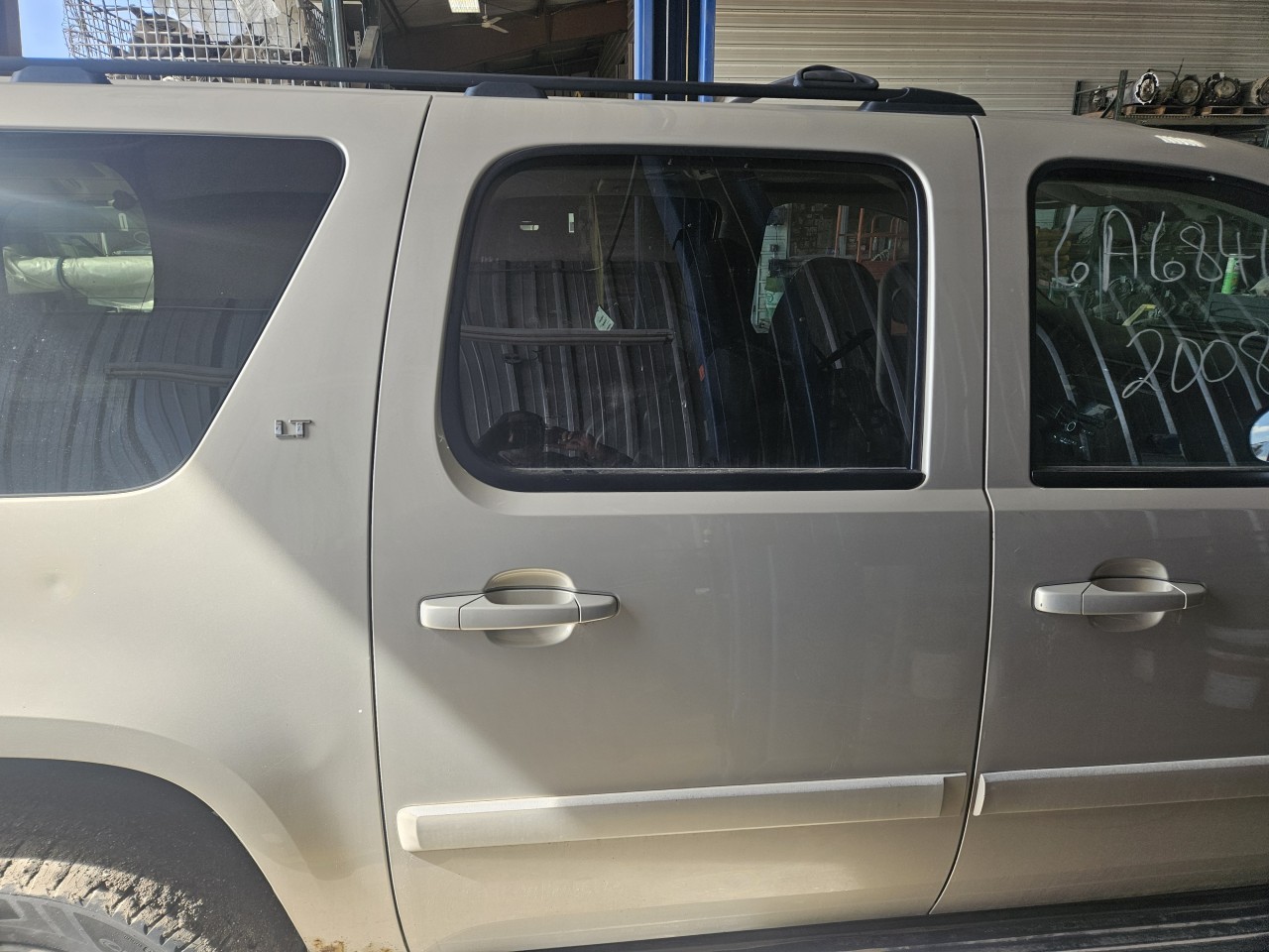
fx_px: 843
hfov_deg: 73.9
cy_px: 476
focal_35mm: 23
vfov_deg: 58.9
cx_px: 634
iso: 50
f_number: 1.8
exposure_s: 1/207
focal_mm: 5.4
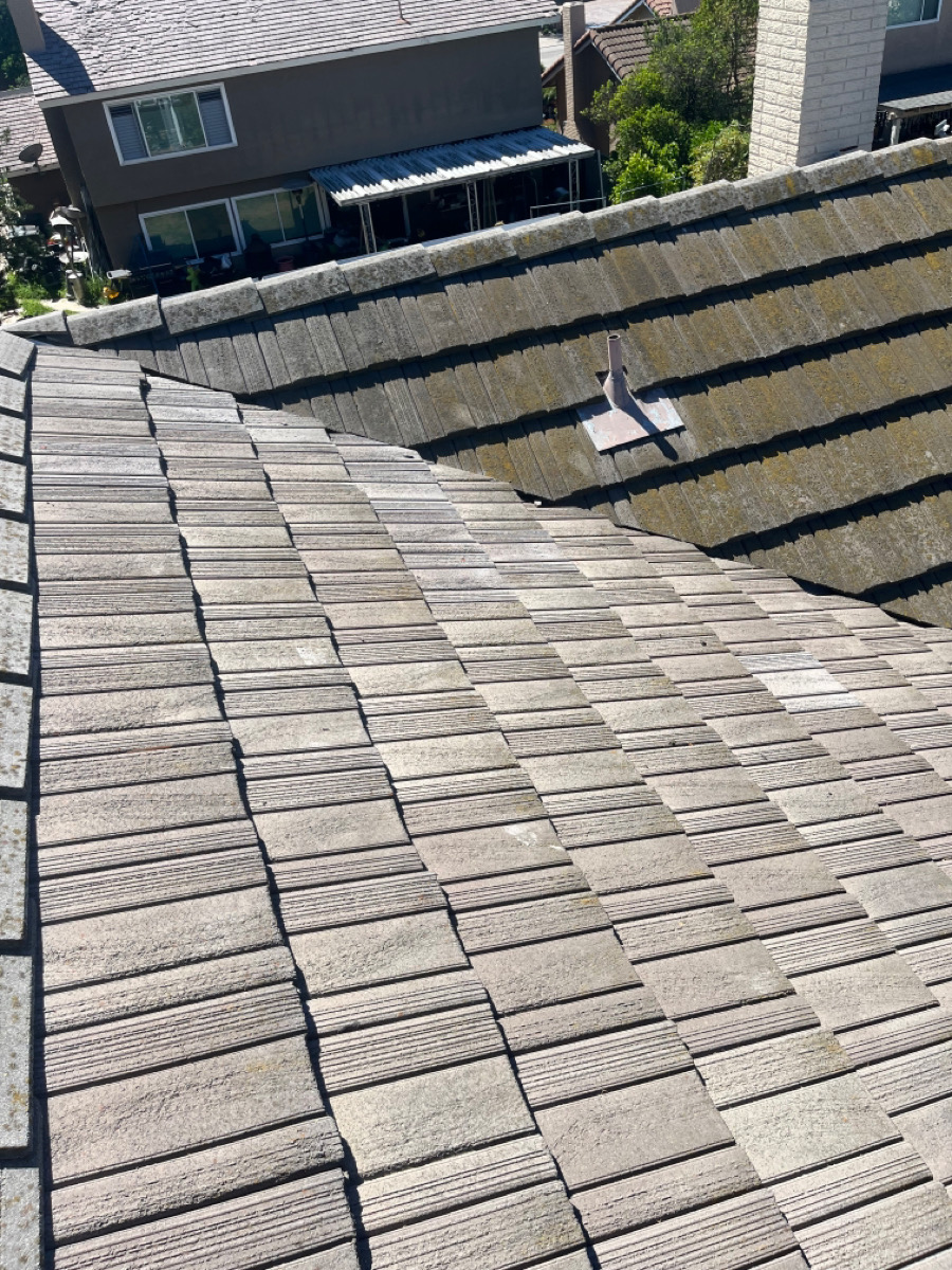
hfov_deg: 53.1
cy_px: 635
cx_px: 476
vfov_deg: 67.3
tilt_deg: -38.5
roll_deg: +6.5
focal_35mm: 26
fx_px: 953
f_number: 1.6
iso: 50
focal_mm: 5.1
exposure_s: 1/2571
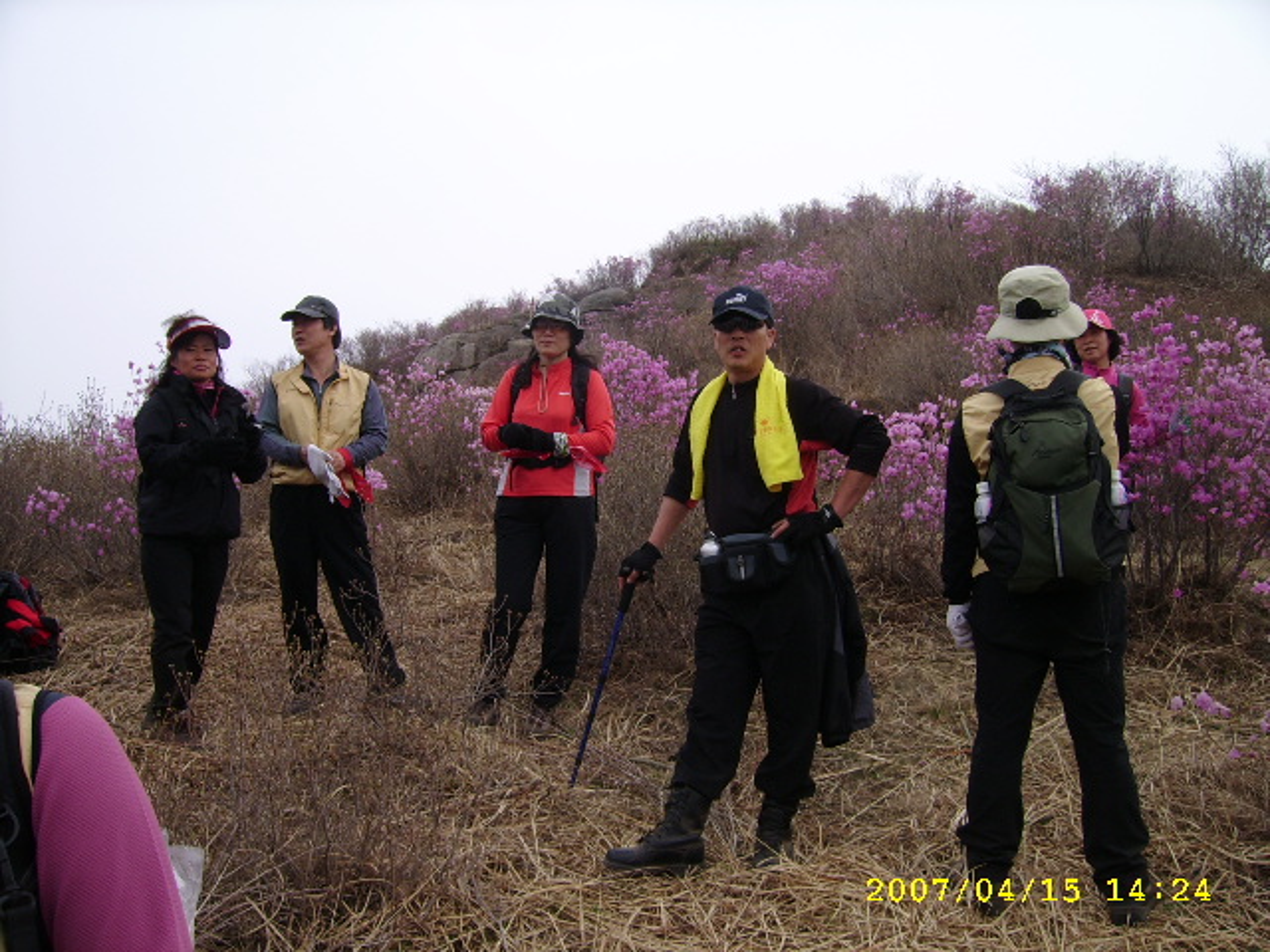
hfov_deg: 52.6
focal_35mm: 35
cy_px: 476
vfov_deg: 40.7
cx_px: 635
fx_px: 1284
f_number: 5.8
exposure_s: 1/272
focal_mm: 5.95
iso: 50
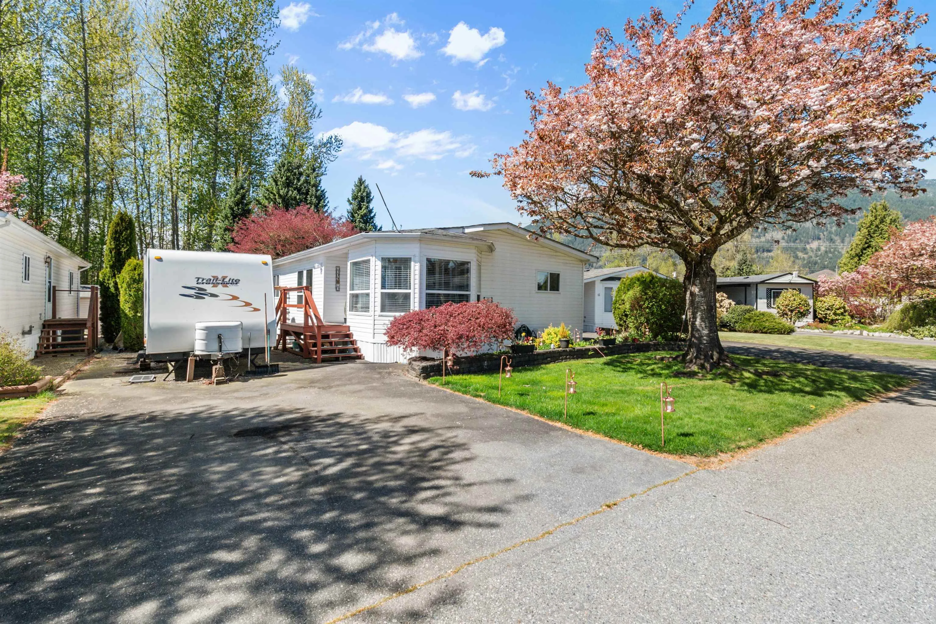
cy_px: 312
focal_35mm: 15
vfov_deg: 77.3
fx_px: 390
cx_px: 468
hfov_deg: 100.4
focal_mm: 10
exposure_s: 1/500
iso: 250
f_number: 9
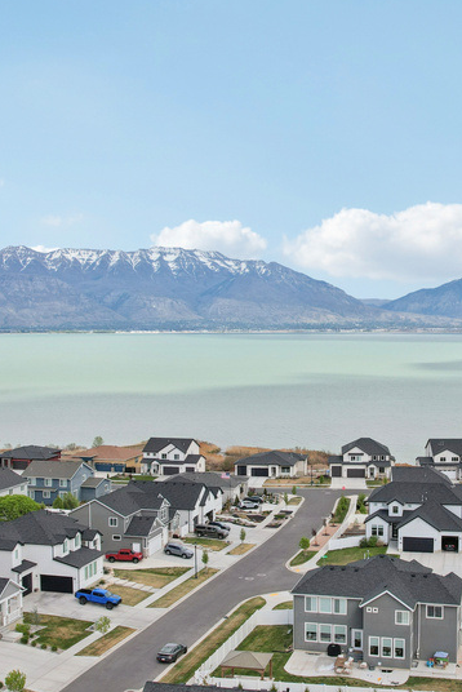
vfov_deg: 46.4
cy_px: 362
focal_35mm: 42
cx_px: 311
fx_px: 807
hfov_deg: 31.7
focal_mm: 8.4
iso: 110
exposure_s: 1/3000
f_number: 2.8
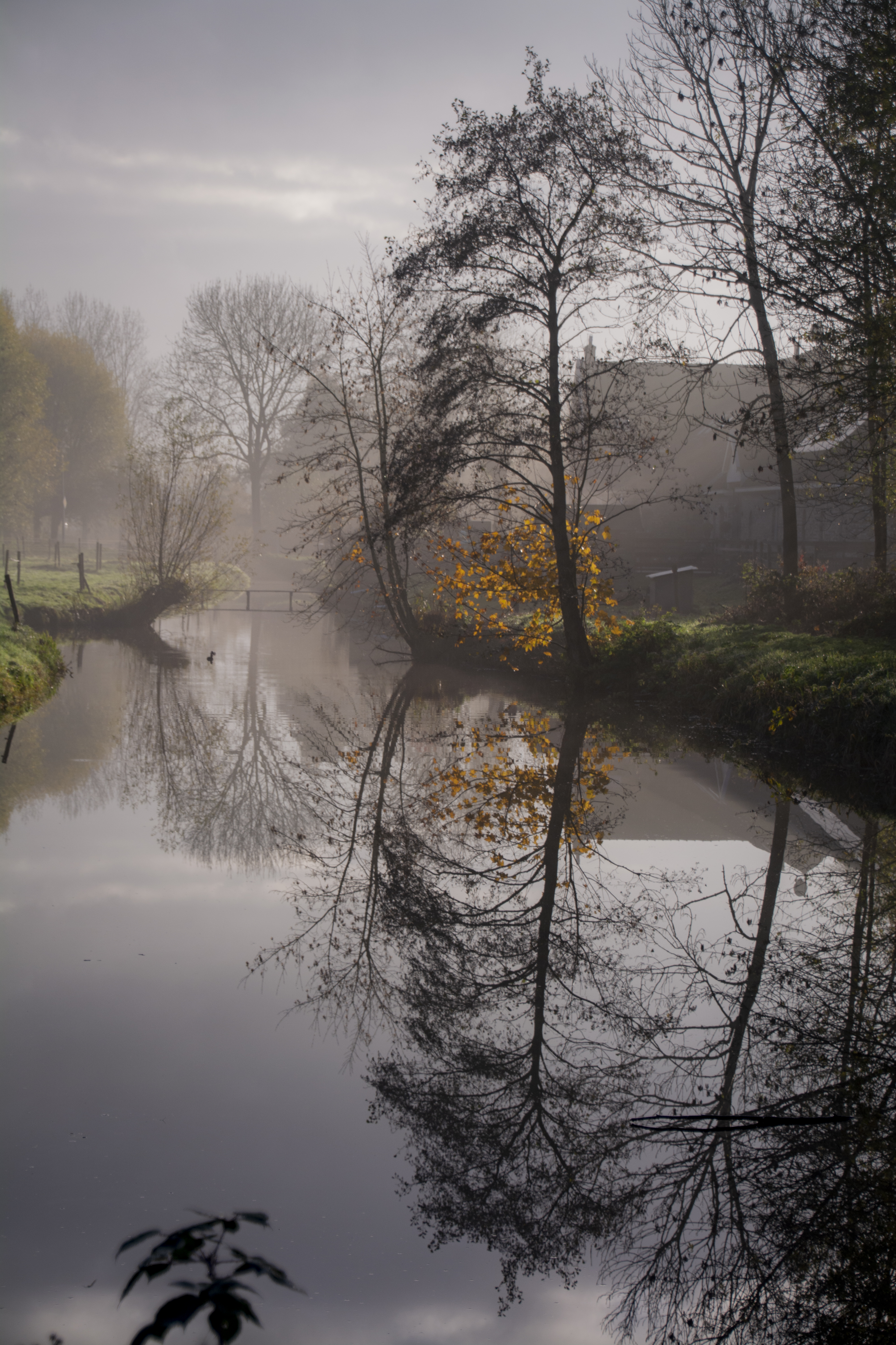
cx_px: 448
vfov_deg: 22.6
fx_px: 3360
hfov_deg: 15.2
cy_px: 672
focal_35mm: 90
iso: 200
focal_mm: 60
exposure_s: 1/1600
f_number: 5.3
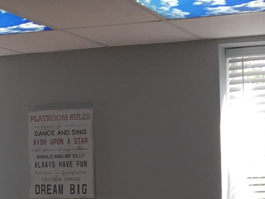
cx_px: -80
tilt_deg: +2.3
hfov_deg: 14.7
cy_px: 166
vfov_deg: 11.5
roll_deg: +0.8
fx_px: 980
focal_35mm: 128
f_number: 2.2
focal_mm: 4.15
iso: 50
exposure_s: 1/120
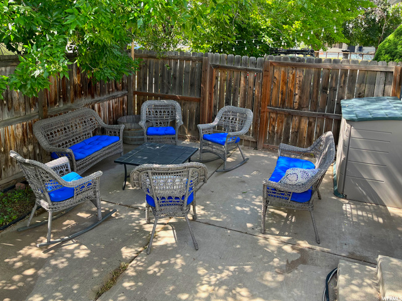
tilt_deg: -19.6
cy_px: 150
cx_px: 201
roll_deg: -2.2
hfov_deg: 67.3
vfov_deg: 53.1
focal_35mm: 26
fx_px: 302
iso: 50
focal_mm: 5.1
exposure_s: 1/252
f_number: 1.6
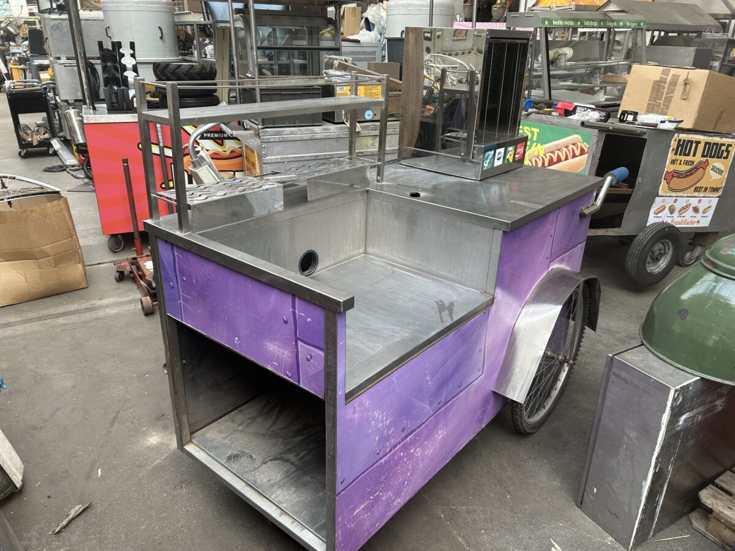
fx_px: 552
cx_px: 368
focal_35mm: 26
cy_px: 276
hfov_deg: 67.3
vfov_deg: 53.1
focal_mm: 5.7
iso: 100
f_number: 1.5
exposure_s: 1/121
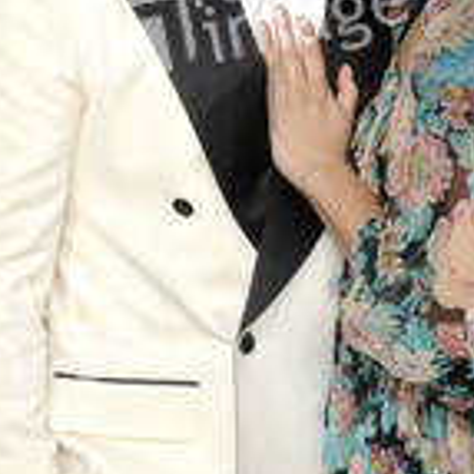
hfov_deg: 7.0
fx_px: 3857
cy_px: 172
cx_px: 336
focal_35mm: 249
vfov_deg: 7.0
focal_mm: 105
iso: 1000
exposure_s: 1/250
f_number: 14
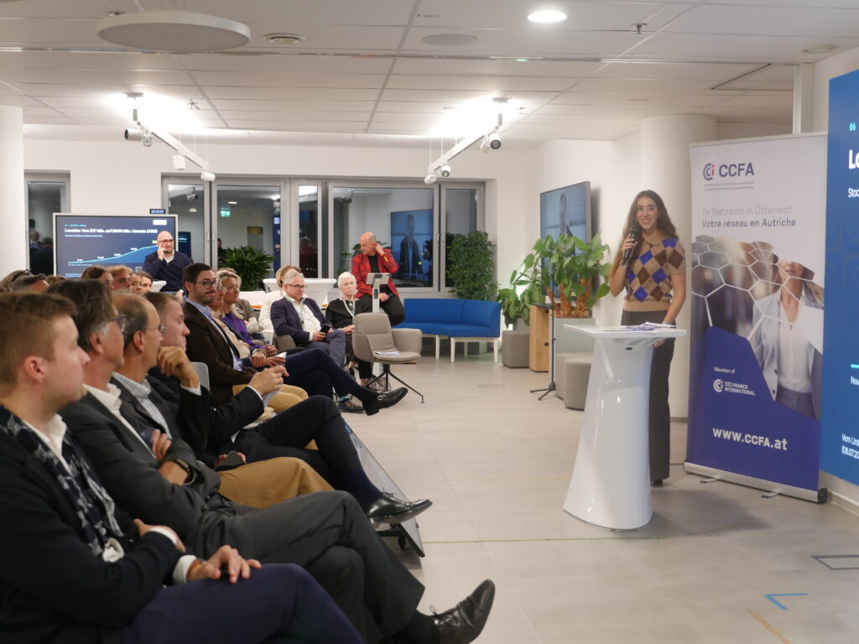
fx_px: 1092
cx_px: 430
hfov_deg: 42.9
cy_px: 322
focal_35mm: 44
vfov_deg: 32.9
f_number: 2.8
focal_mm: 22
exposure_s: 1/60
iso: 800
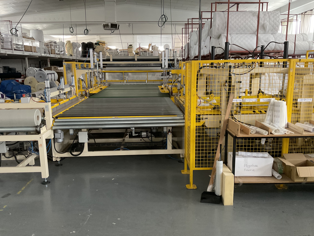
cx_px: 156
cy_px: 117
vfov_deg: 46.8
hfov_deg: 60.0
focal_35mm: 30
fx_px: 272
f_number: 1.8
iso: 160
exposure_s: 1/60
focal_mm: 3
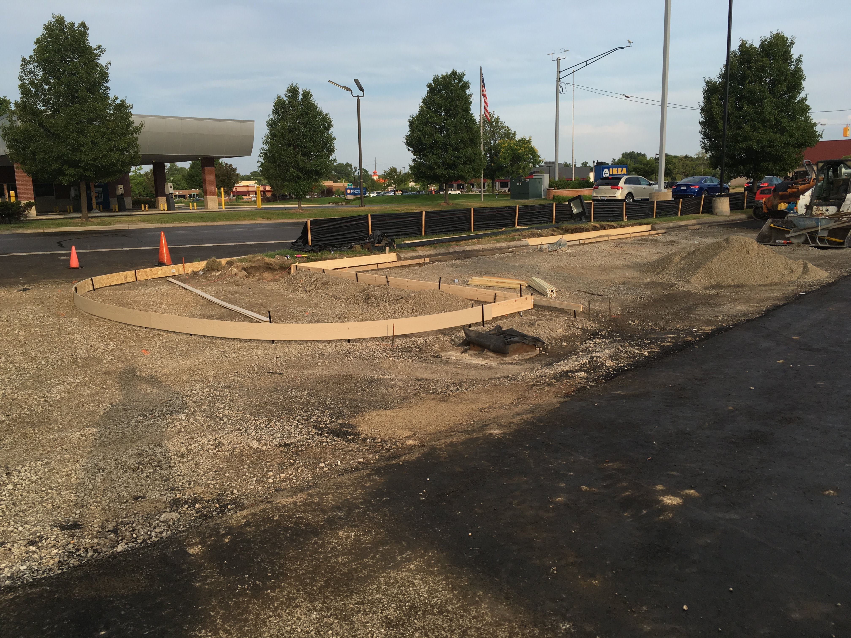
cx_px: 426
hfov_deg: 61.7
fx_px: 713
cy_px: 319
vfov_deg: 48.2
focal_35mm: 29
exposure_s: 1/801
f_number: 2.2
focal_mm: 4.15
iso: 25
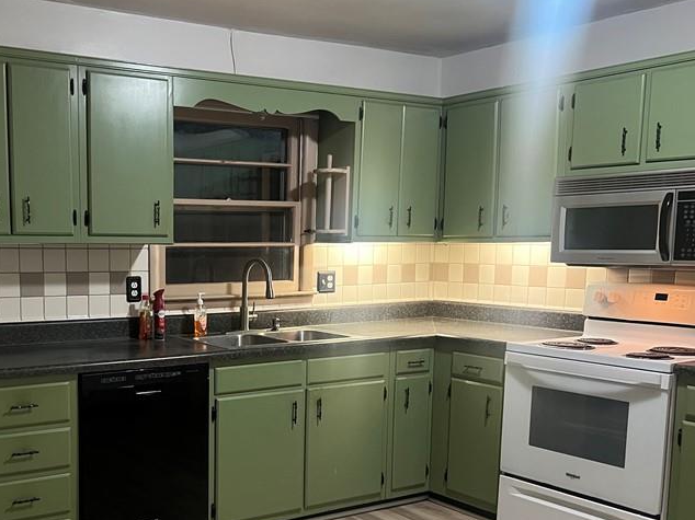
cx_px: 187
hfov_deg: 43.6
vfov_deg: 34.1
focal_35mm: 42
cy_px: 339
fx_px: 843
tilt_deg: -7.6
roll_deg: -0.4
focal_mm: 5.7
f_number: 1.5
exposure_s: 1/60
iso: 320
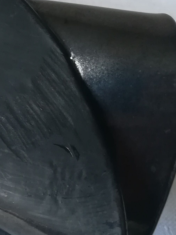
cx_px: -54
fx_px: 522
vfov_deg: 24.3
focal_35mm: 77
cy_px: 5
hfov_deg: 17.9
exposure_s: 1/33.3
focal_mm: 3.83
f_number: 2.2
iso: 250
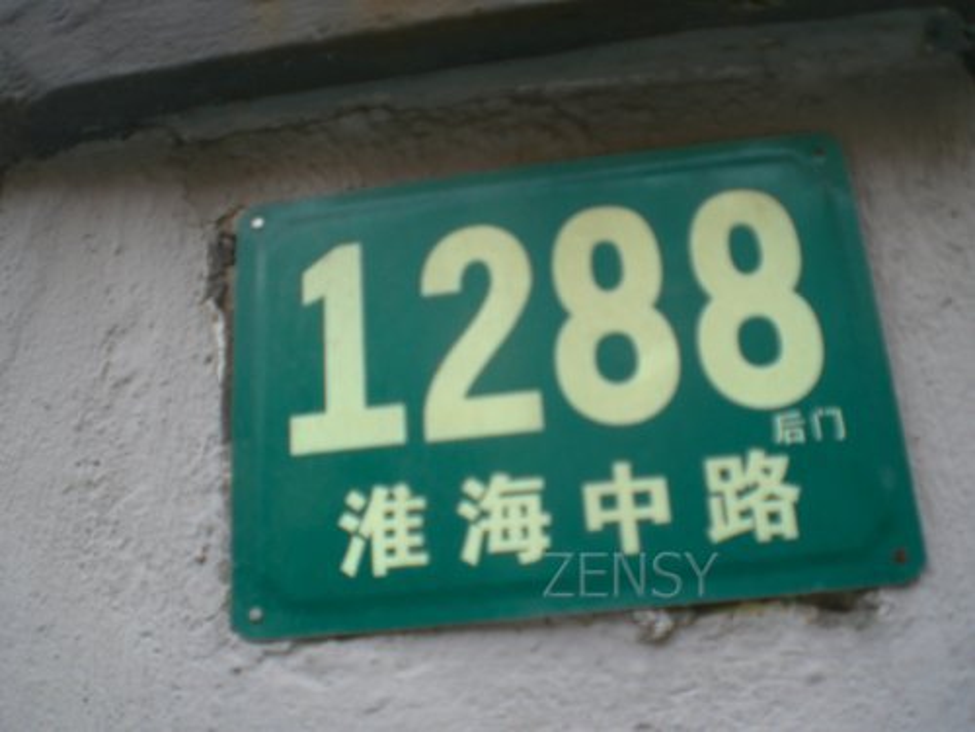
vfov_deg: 37.7
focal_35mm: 38
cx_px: 488
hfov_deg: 49.0
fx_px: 1070
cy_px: 366
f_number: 3.1
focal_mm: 6.3
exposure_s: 1/80
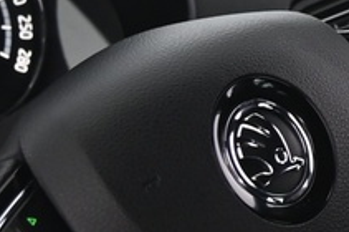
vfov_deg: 5.9
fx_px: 2236
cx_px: 729
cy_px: 81
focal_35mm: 231
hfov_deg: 8.4
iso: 1000
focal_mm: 30
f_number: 4
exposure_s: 1/10
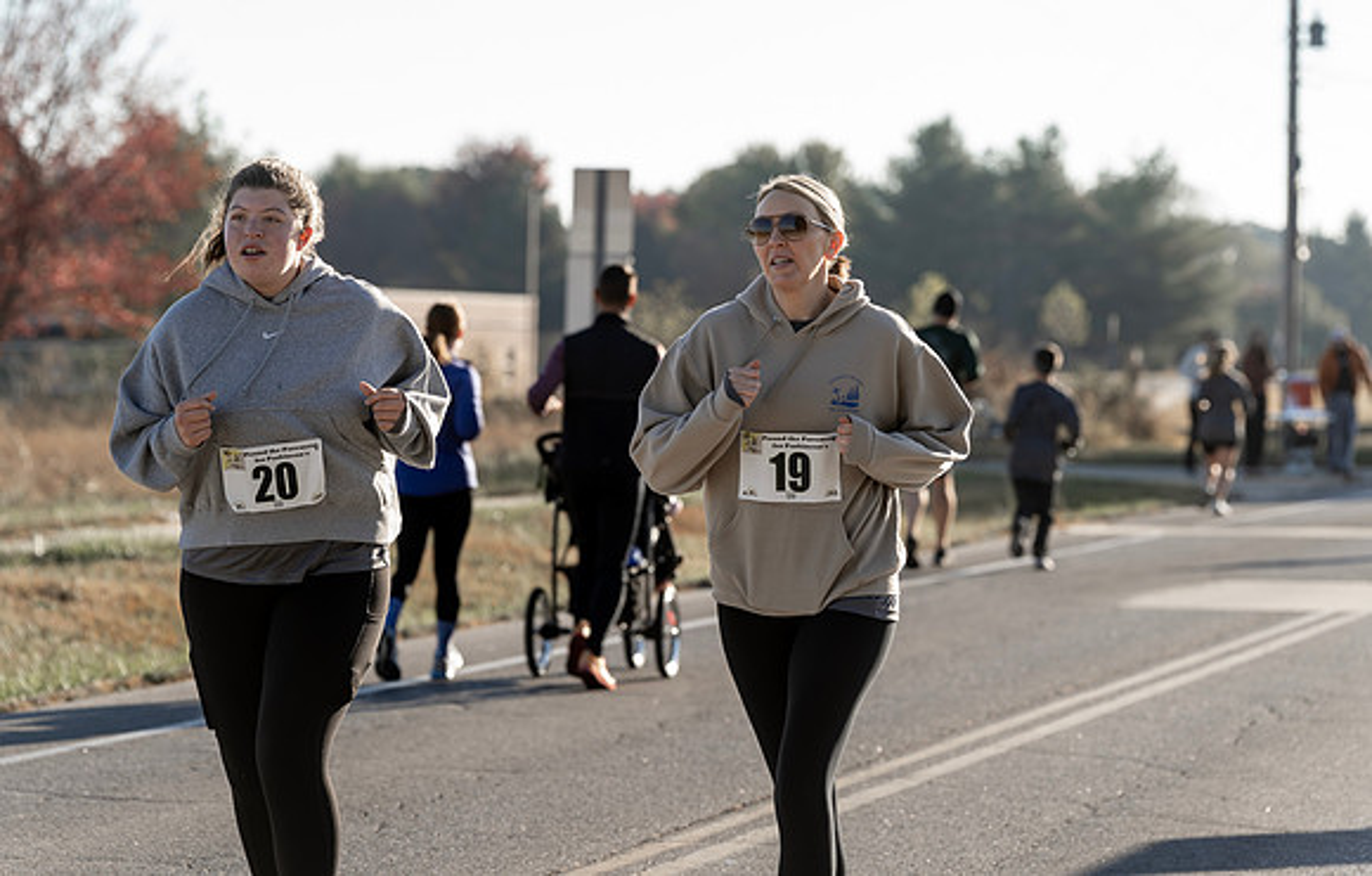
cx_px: 659
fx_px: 5111
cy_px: 357
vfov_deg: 9.8
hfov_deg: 15.3
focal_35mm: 136
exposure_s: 1/500
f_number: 3.5
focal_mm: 113
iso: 80
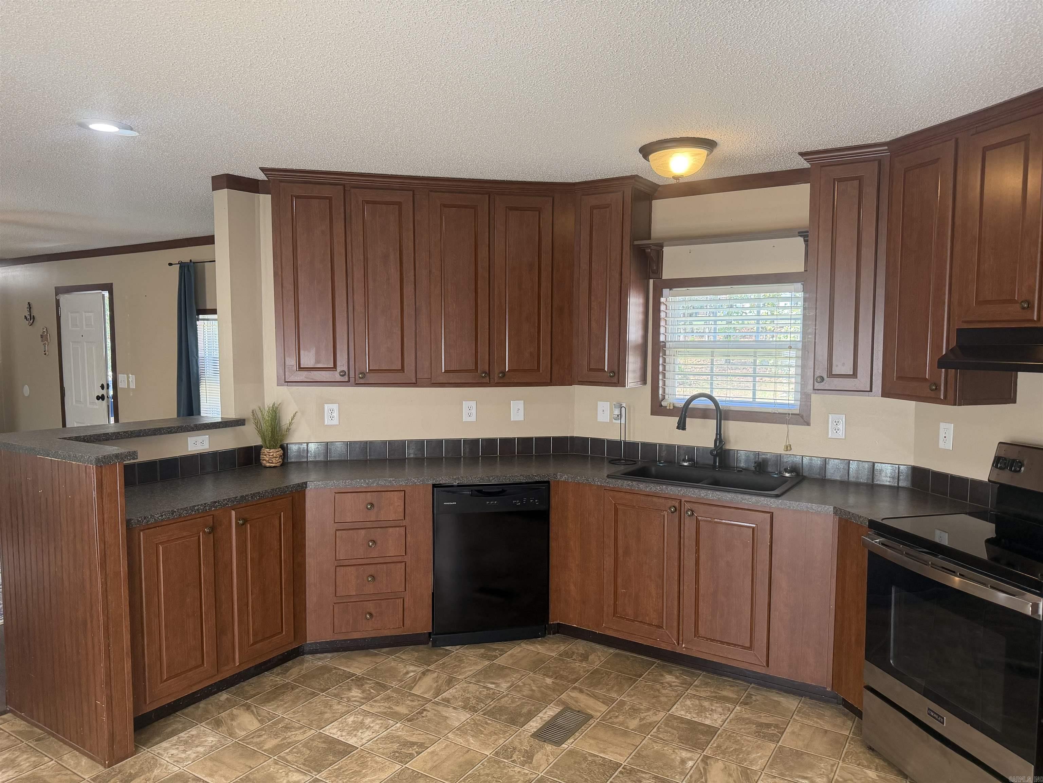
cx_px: 522
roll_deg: +0.2
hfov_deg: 71.6
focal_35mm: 24
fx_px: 723
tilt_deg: -4.5
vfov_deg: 56.8
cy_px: 392
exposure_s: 1/120
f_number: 1.78
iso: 250
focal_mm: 6.76
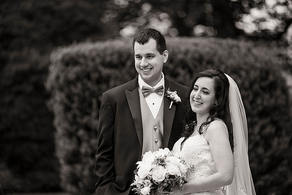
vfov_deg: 6.9
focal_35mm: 200
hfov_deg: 10.3
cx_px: 146
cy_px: 98
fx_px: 1621
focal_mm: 200
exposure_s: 1/1250
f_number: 3.2
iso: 200
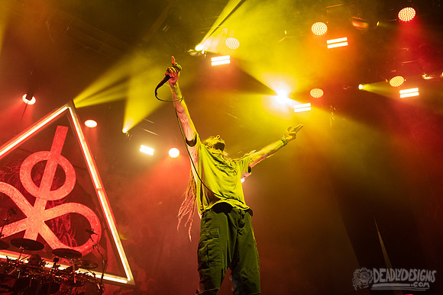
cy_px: 148
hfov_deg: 54.4
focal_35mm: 35
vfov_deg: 37.9
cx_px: 222
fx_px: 431
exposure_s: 1/320
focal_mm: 35
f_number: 3.2
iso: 3200
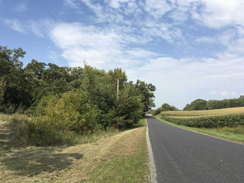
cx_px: 122
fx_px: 204
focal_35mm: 29
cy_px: 92
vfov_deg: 48.2
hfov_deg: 61.7
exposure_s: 1/1748
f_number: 2.2
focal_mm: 4.15
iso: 25
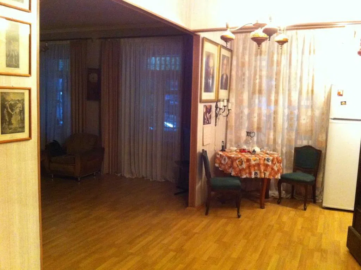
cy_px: 135
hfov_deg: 52.7
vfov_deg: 40.6
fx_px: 364
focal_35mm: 35
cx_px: 180
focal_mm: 3.85
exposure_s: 1/15
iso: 1000
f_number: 2.8
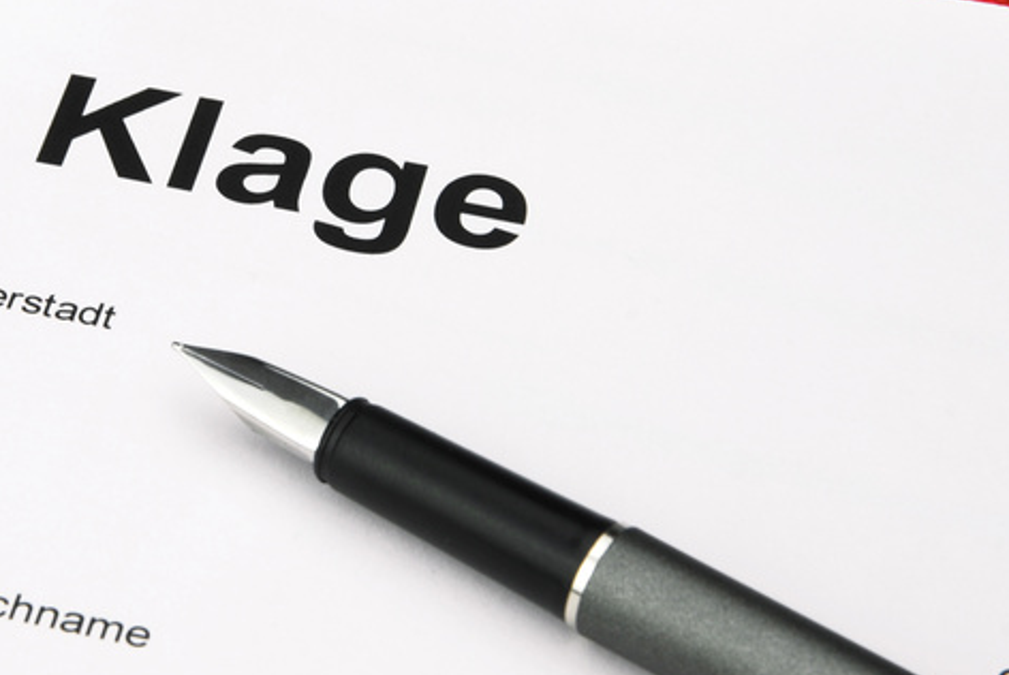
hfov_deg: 12.3
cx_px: 251
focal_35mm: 167
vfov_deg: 8.2
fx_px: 4686
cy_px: 151
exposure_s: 1/6
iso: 100
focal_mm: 62
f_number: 20
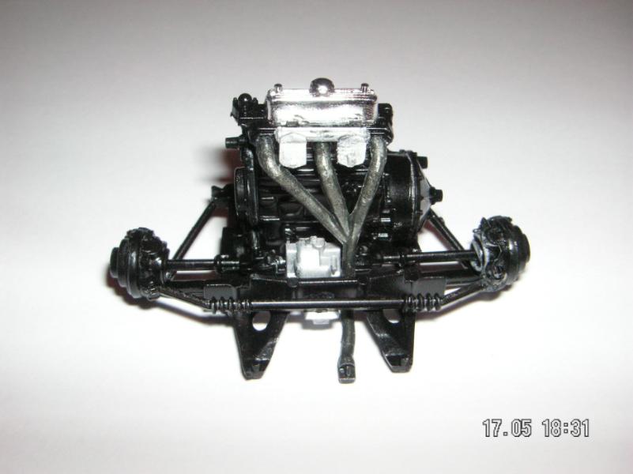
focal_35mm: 38
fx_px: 695
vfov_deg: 37.7
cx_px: 316
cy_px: 237
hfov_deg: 49.0
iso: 160
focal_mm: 6.3
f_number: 6.6
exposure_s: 1/45
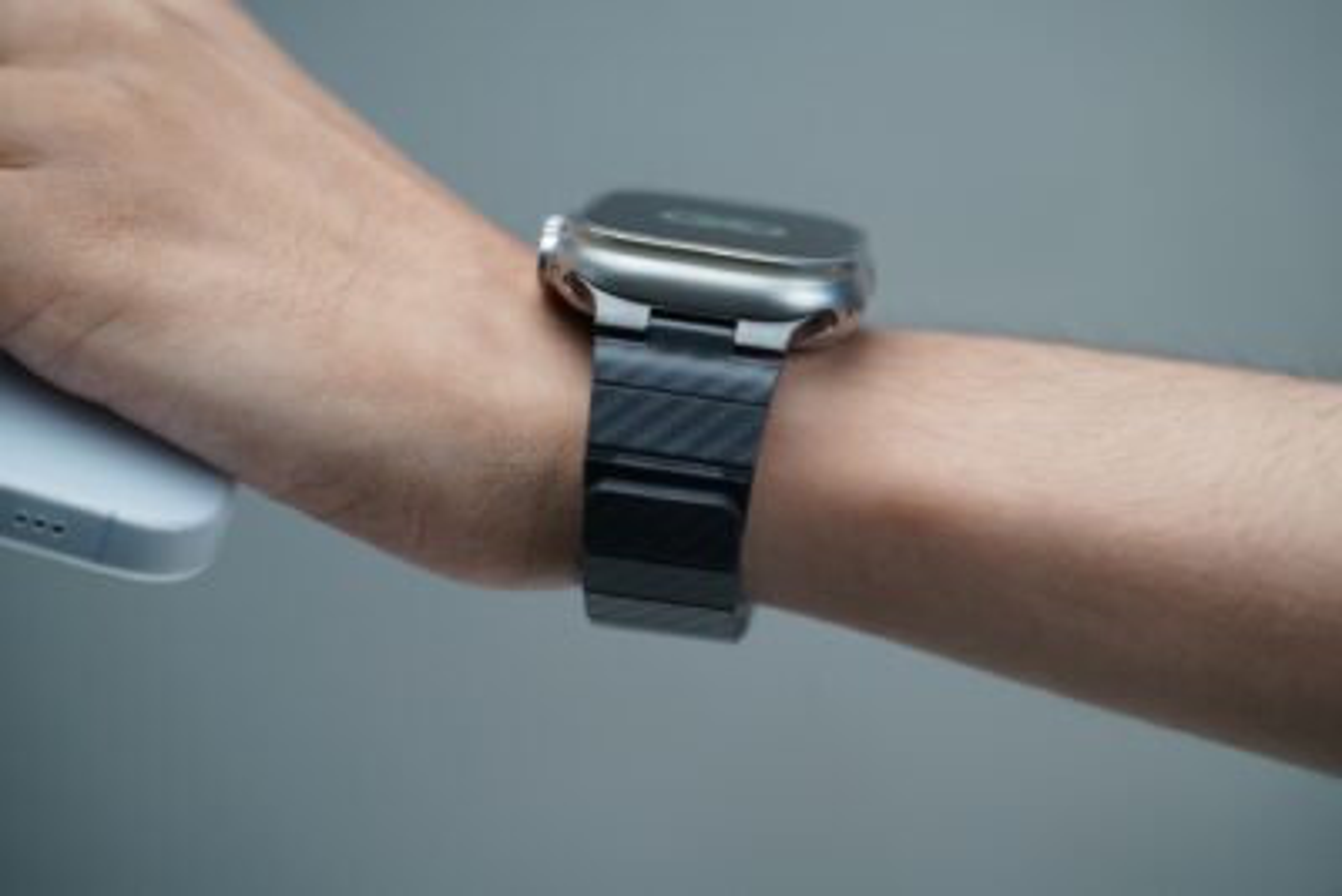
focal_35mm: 75
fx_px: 2797
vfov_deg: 18.2
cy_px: 448
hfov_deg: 27.0
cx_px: 671
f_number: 4
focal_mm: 75
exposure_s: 1/80
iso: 1000
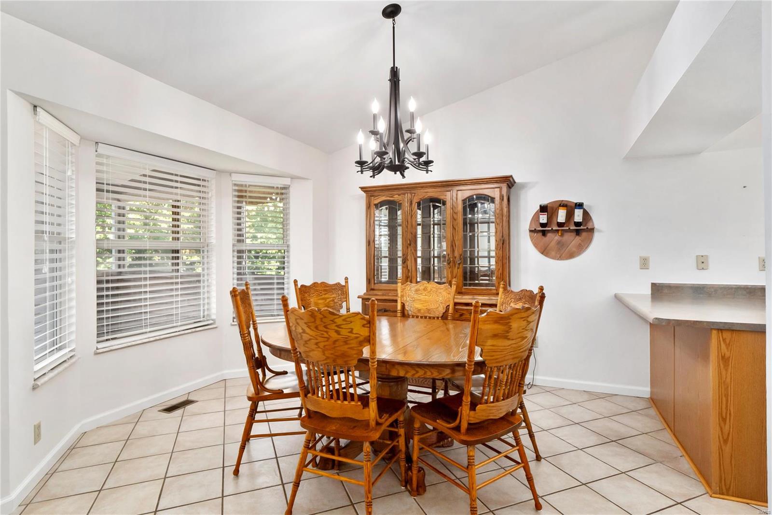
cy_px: 258
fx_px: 386
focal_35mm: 18
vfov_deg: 67.4
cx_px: 386
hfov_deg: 90.0
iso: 400
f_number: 8
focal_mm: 9
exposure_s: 1/8
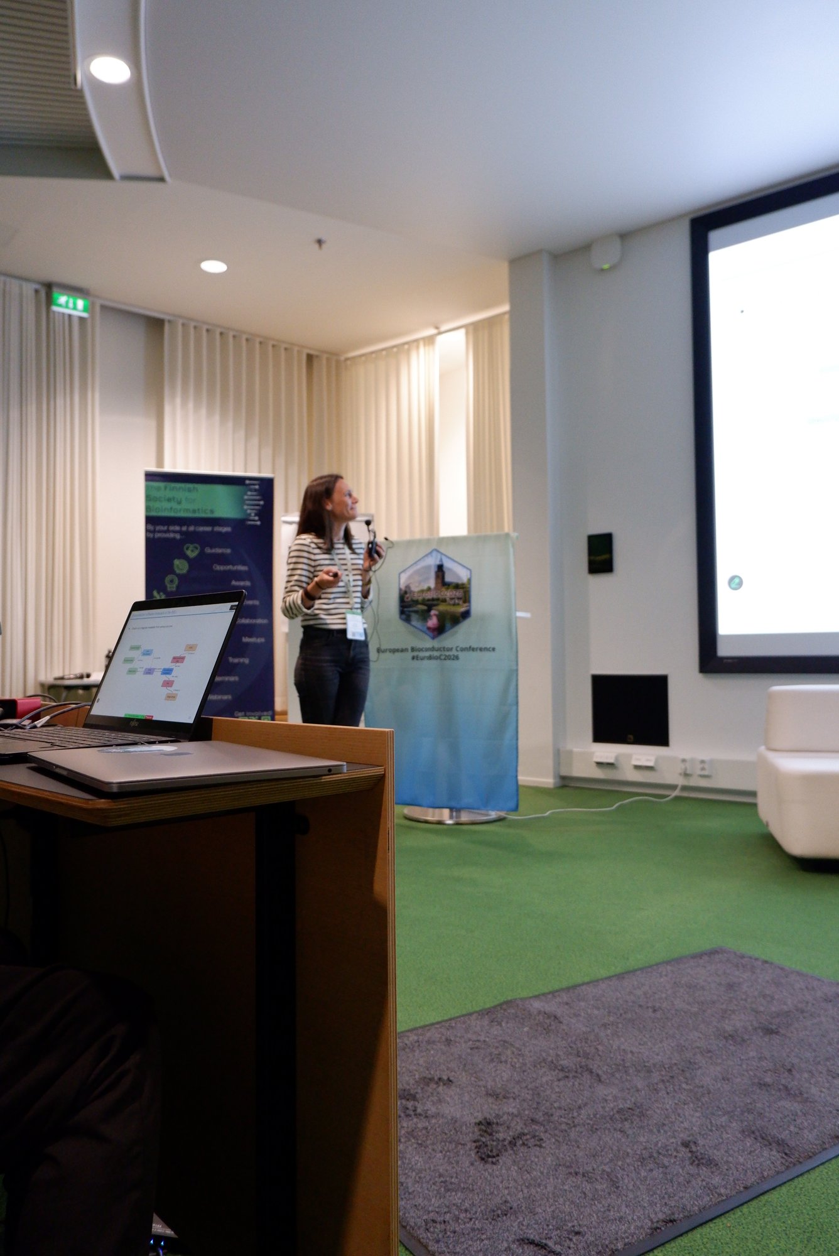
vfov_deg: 69.4
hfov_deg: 49.6
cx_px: 420
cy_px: 628
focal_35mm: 26
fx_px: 908
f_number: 3.8
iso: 2500
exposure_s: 1/125
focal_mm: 17
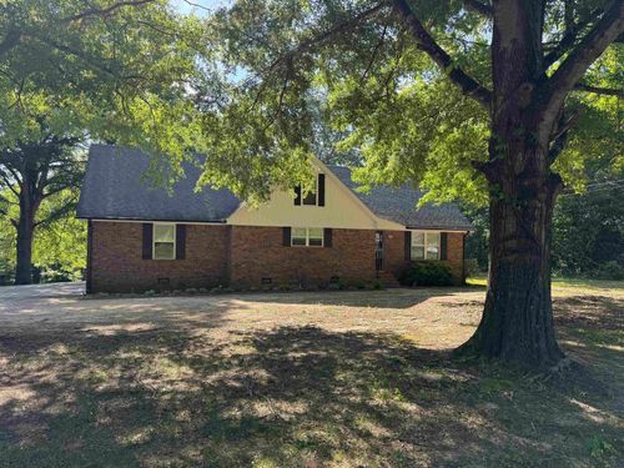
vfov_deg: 56.8
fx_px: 433
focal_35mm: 24
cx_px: 312
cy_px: 234
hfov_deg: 71.6
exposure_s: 1/822
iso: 80
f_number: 1.78
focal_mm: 6.76
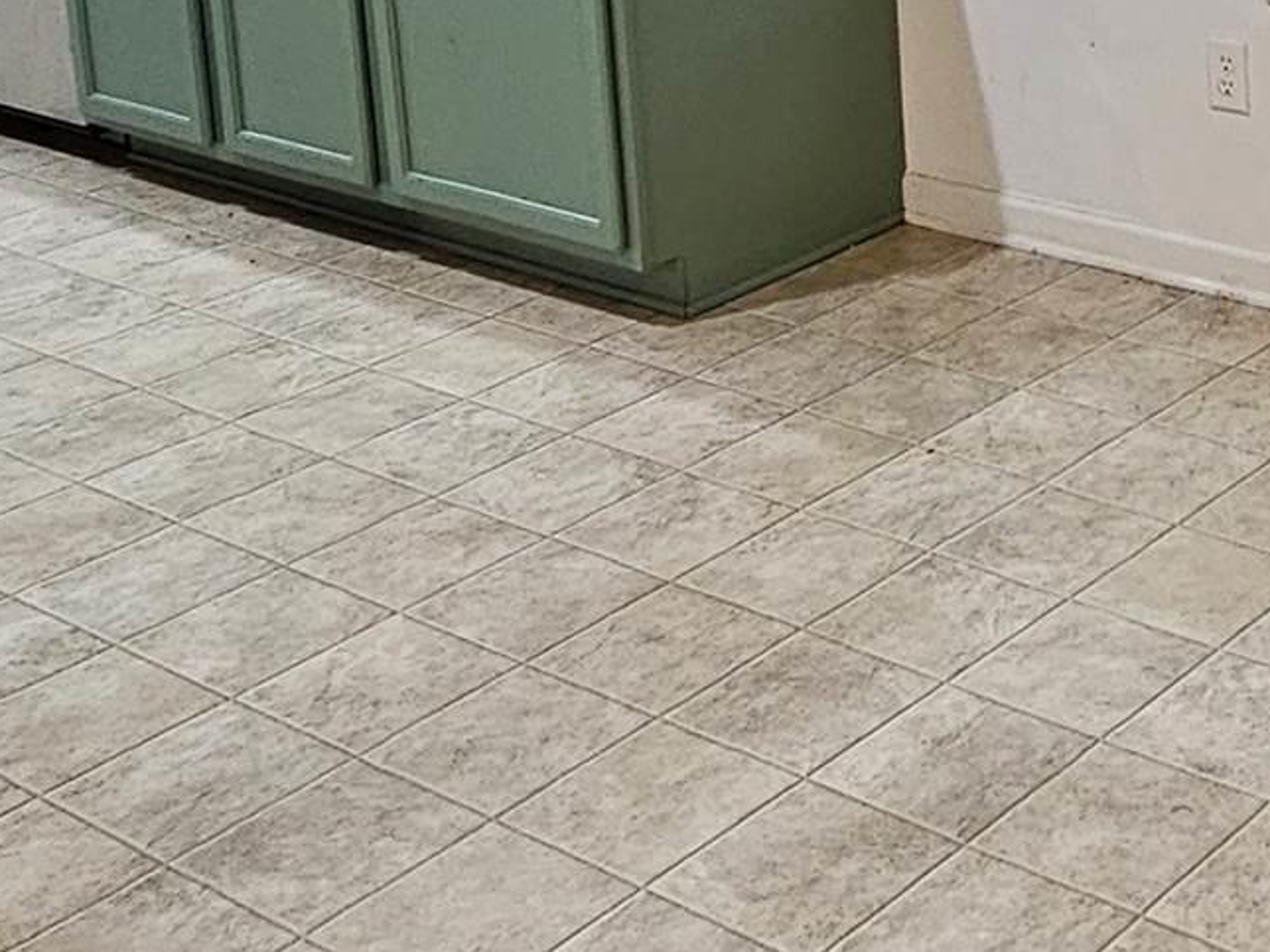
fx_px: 2275
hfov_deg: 28.5
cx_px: 1378
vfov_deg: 22.6
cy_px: -39
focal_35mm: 62
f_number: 2.2
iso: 320
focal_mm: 2.2
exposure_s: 1/30
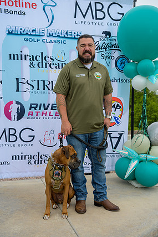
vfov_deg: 47.4
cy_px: 115
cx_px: 77
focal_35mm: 41
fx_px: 270
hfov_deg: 32.6
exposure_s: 1/200
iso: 100
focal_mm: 39
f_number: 4
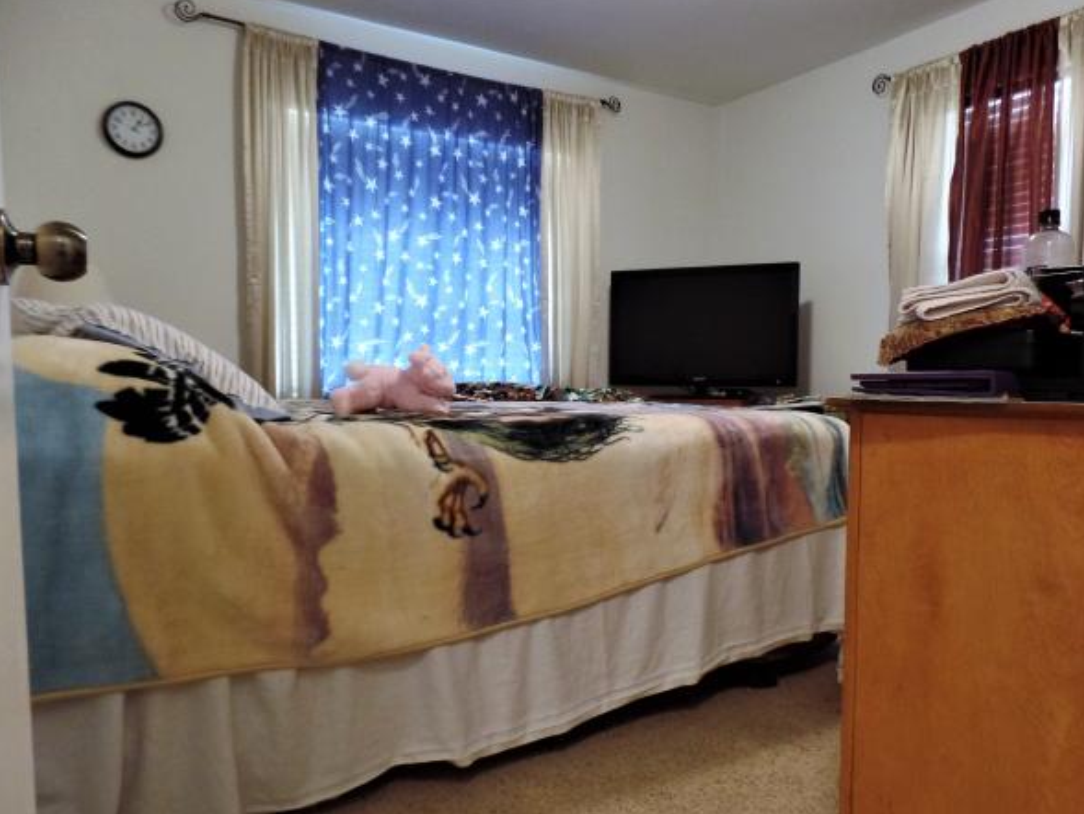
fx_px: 783
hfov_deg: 69.3
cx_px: 571
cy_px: 433
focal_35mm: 25
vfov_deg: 54.9
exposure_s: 1/30
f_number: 2.8
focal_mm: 4.1
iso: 400
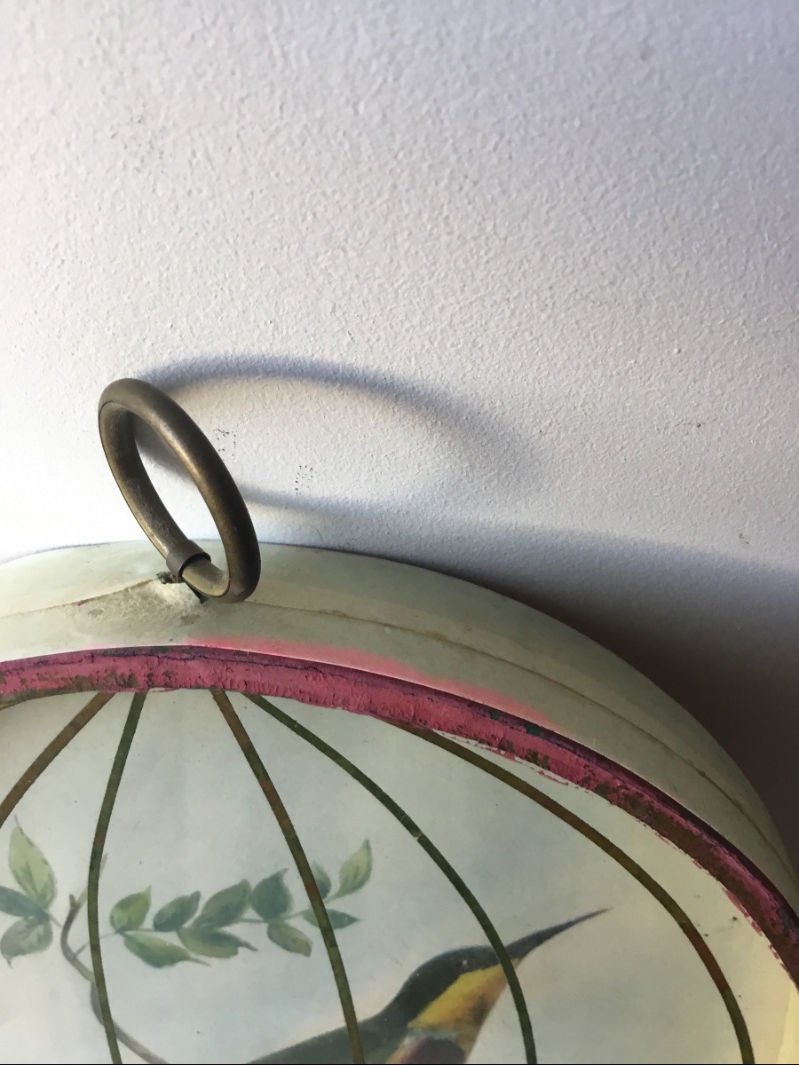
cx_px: 400
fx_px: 954
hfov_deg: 45.4
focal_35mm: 31
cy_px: 532
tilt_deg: -53.9
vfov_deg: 58.4
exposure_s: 1/33
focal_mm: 3.3
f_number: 2.4
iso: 32
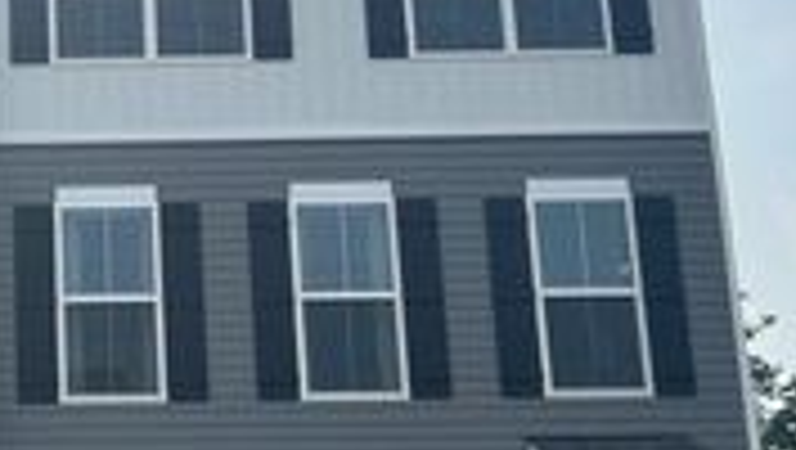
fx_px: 1690
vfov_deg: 15.1
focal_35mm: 80
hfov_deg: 24.9
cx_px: -49
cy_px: 326
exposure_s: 1/6993
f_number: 1.5
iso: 50
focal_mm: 5.7
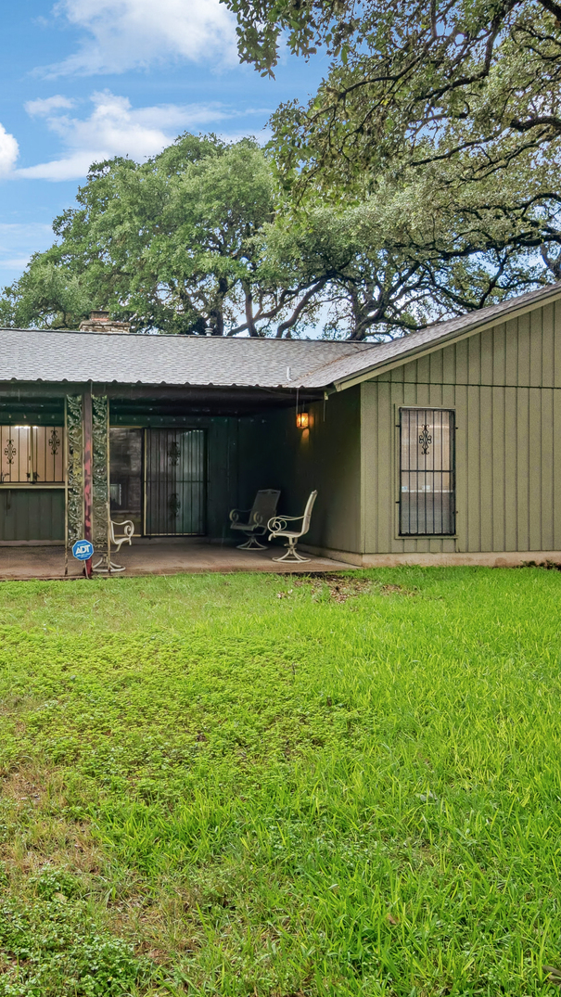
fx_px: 793
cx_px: 139
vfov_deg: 64.3
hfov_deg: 38.0
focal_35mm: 30
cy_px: 498
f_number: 8
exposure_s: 1/80
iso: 100
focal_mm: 13
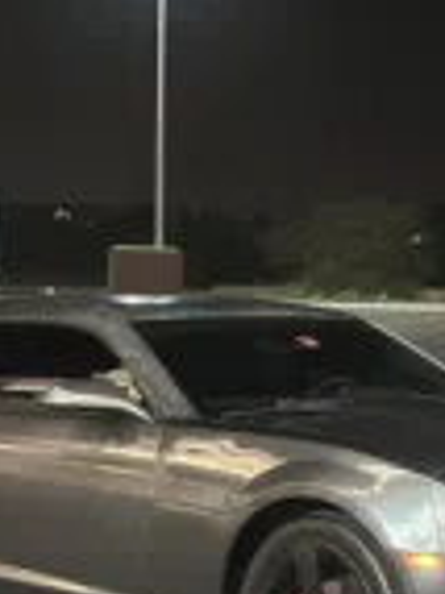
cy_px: 87
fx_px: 2300
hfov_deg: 11.0
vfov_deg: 14.6
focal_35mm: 134
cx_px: 279
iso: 500
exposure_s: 1/33
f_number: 1.78
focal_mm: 6.86
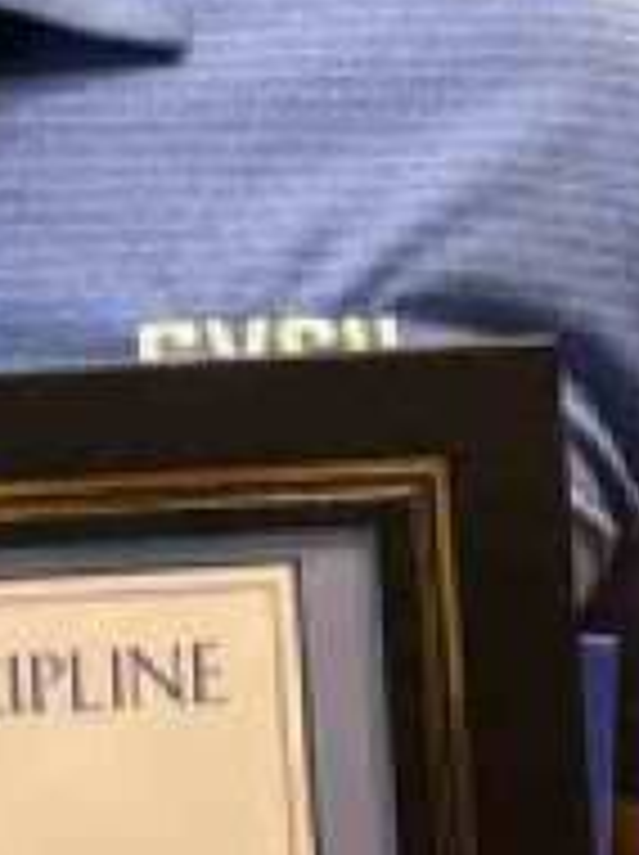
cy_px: 173
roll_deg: +0.3
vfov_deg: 14.3
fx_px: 3380
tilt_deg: -6.5
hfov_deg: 10.6
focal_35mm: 137
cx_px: -171
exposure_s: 1/60
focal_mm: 5.96
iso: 160
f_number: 1.6
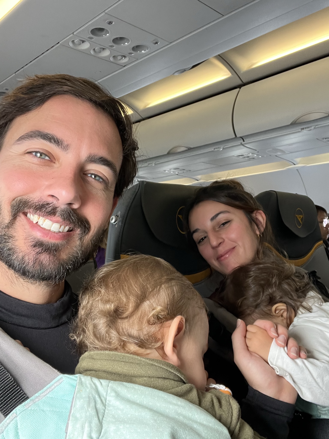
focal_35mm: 30
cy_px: 220
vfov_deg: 60.0
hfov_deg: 46.8
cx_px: 164
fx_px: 380
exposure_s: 1/40
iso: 200
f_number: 2.2
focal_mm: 2.71
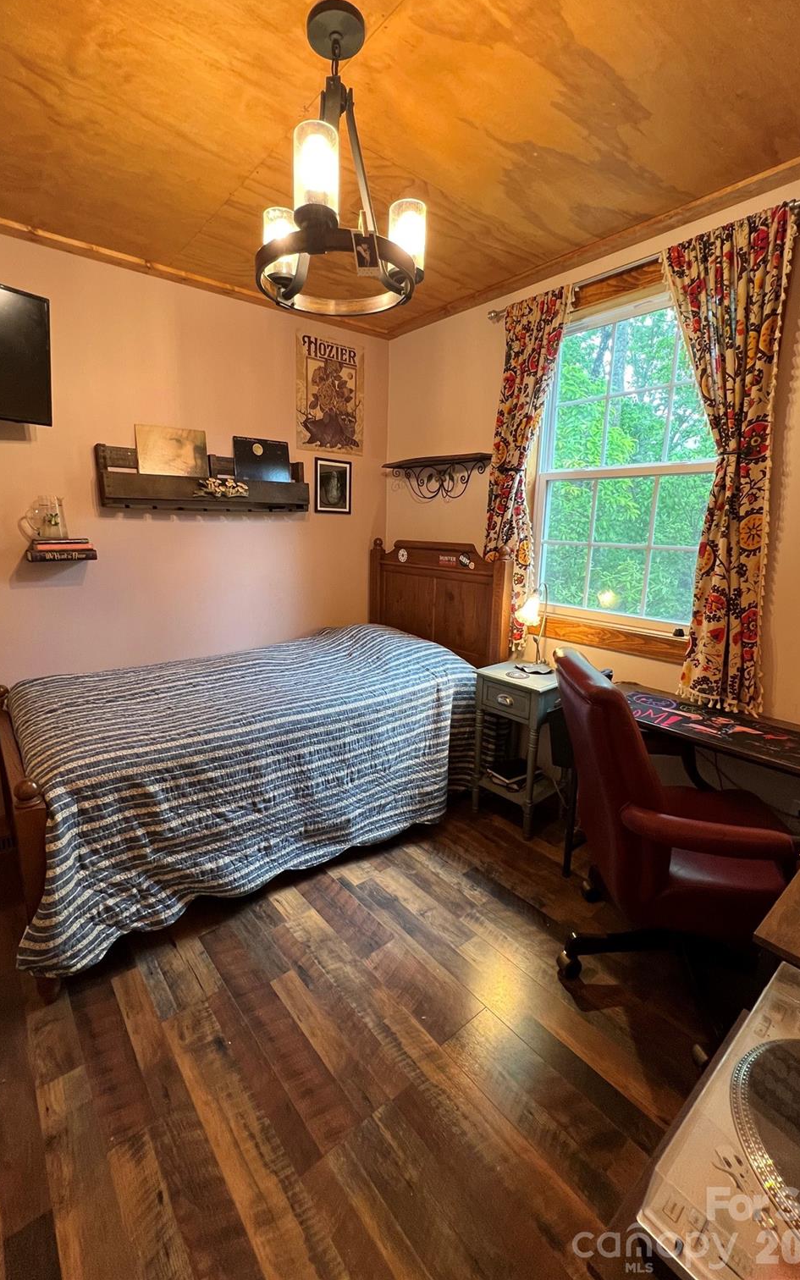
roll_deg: -0.1
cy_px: 631
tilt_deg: -11.5
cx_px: 371
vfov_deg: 105.3
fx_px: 488
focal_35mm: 14
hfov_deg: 78.5
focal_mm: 1.57
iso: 250
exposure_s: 1/60
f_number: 1.8
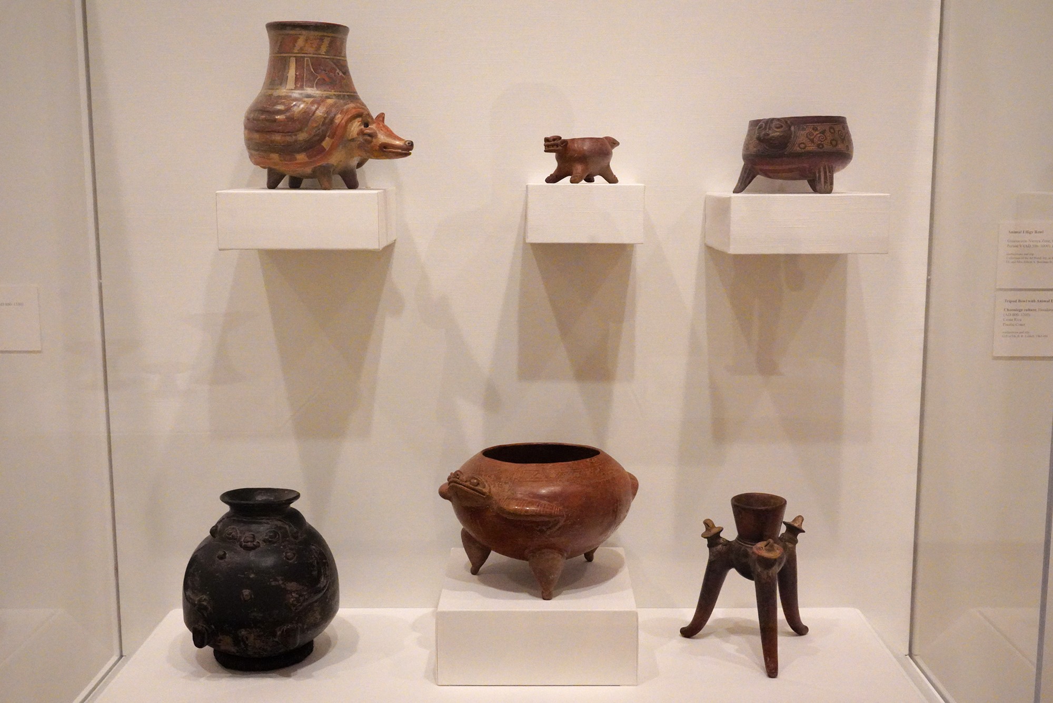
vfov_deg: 36.9
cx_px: 526
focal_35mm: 36
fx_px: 1053
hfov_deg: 53.1
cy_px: 352
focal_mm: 36
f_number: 10
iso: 12800
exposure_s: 1/100
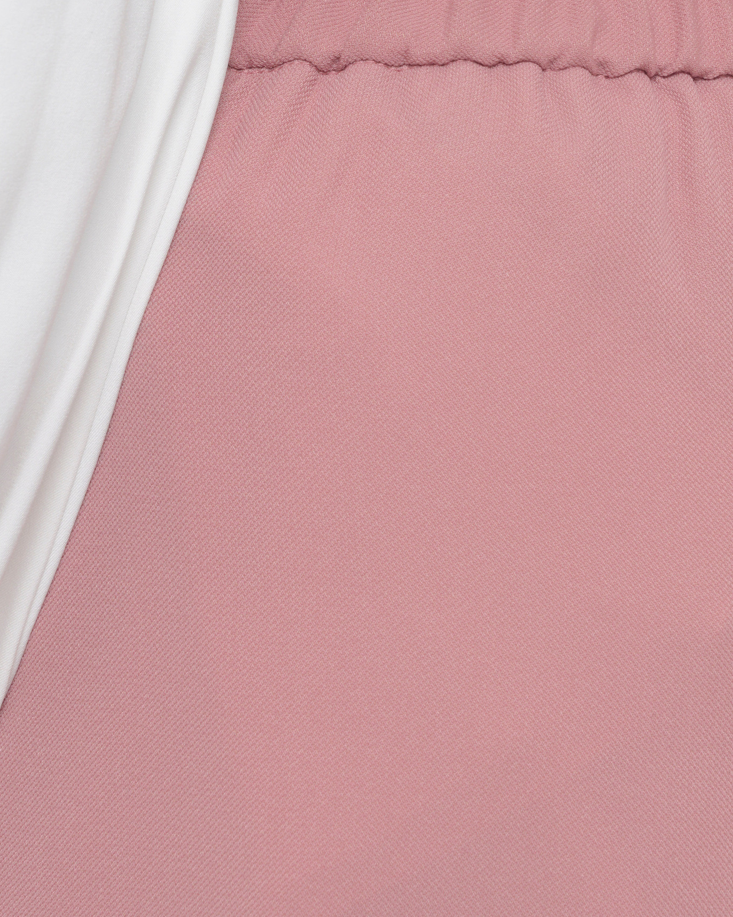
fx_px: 4935
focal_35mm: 182
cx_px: 723
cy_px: 168
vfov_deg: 10.6
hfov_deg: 8.5
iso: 125
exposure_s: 1/125
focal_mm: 70
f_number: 13
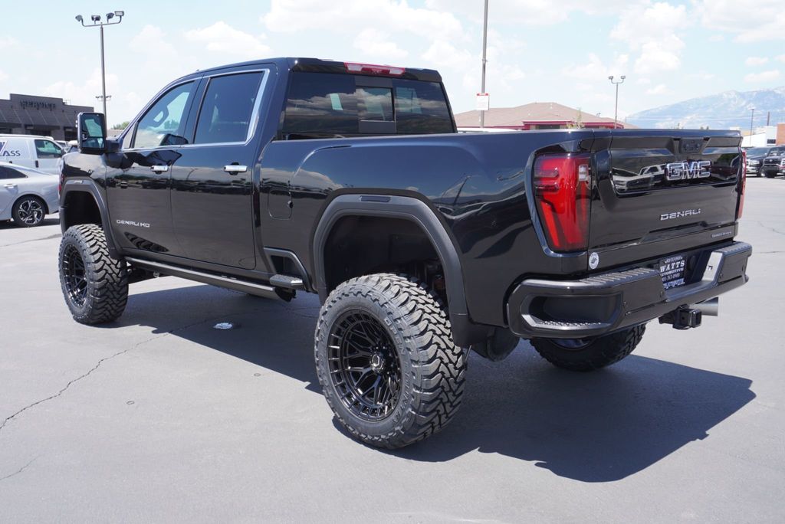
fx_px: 753
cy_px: 262
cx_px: 392
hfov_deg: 55.1
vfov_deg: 38.4
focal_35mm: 34
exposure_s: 1/160
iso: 100
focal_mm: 23
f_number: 6.3
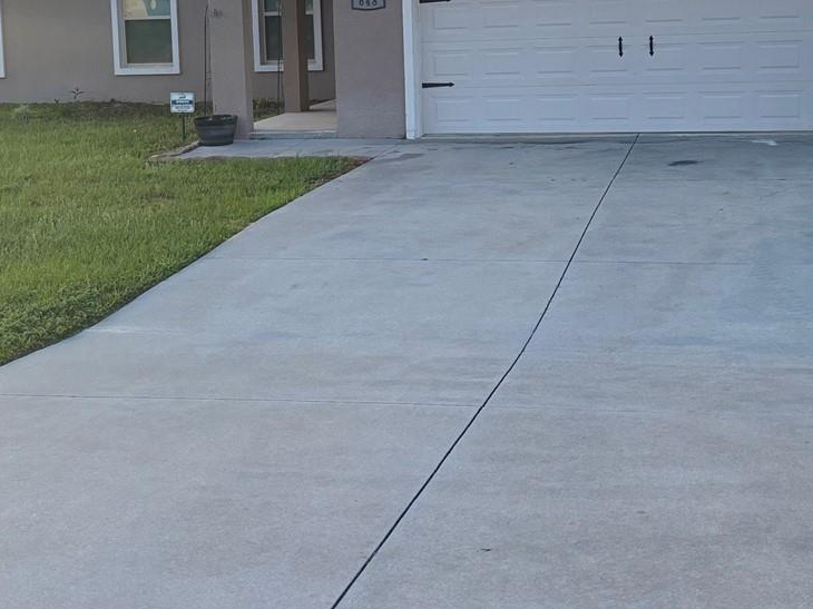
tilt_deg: -4.4
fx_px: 1338
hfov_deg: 33.7
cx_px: 349
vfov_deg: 25.1
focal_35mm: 57
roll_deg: +1.2
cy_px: 107
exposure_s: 1/1139
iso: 50
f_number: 1.6
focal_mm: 5.96
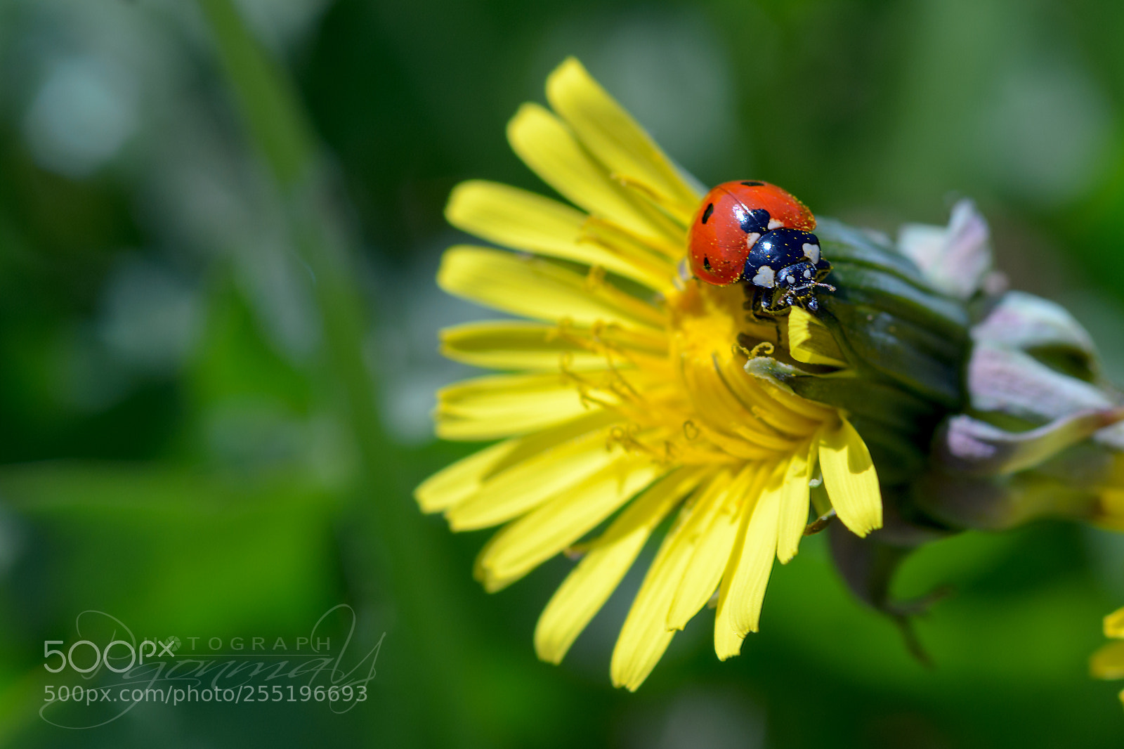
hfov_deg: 13.0
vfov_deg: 8.7
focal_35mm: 158
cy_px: 374
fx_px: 4916
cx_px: 562
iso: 110
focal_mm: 105
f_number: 8
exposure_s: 1/320
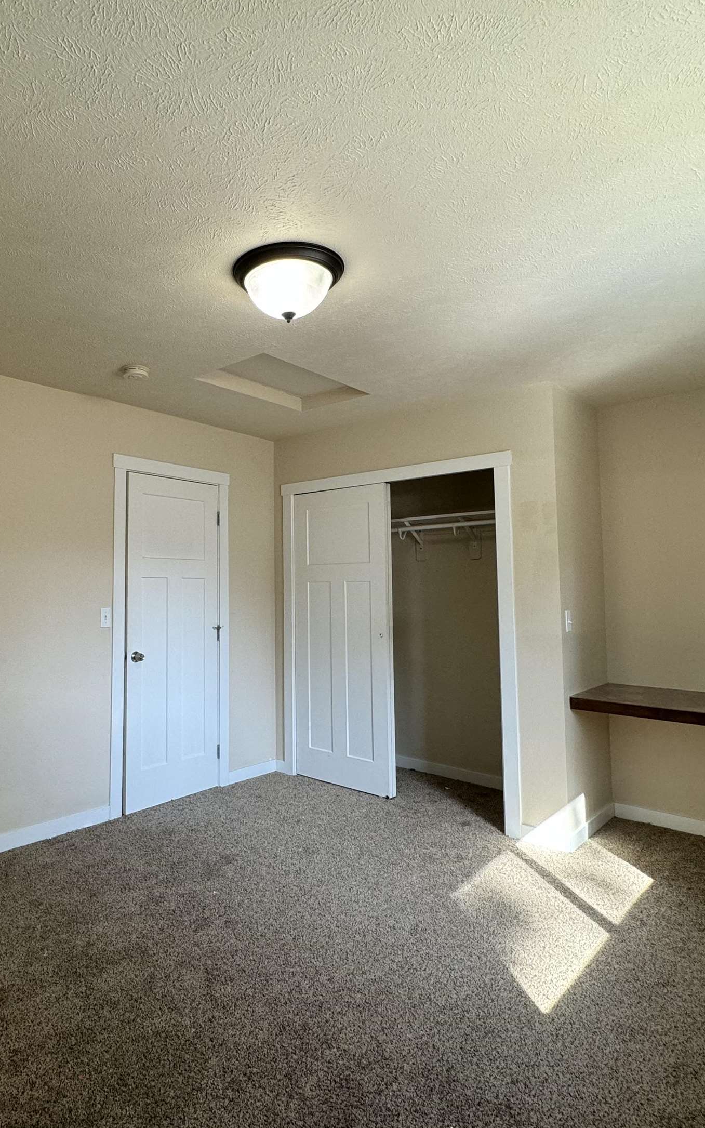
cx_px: 233
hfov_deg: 56.0
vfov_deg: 82.2
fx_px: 646
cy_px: 543
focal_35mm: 21
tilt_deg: +3.6
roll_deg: -0.2
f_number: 2.2
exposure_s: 1/120
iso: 160
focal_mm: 2.22
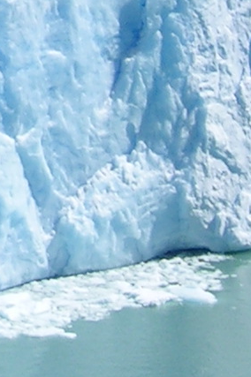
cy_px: -244
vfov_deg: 3.7
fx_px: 5834
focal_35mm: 557
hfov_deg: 2.4
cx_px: -394
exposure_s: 1/392
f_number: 6.6
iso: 50
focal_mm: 17.8
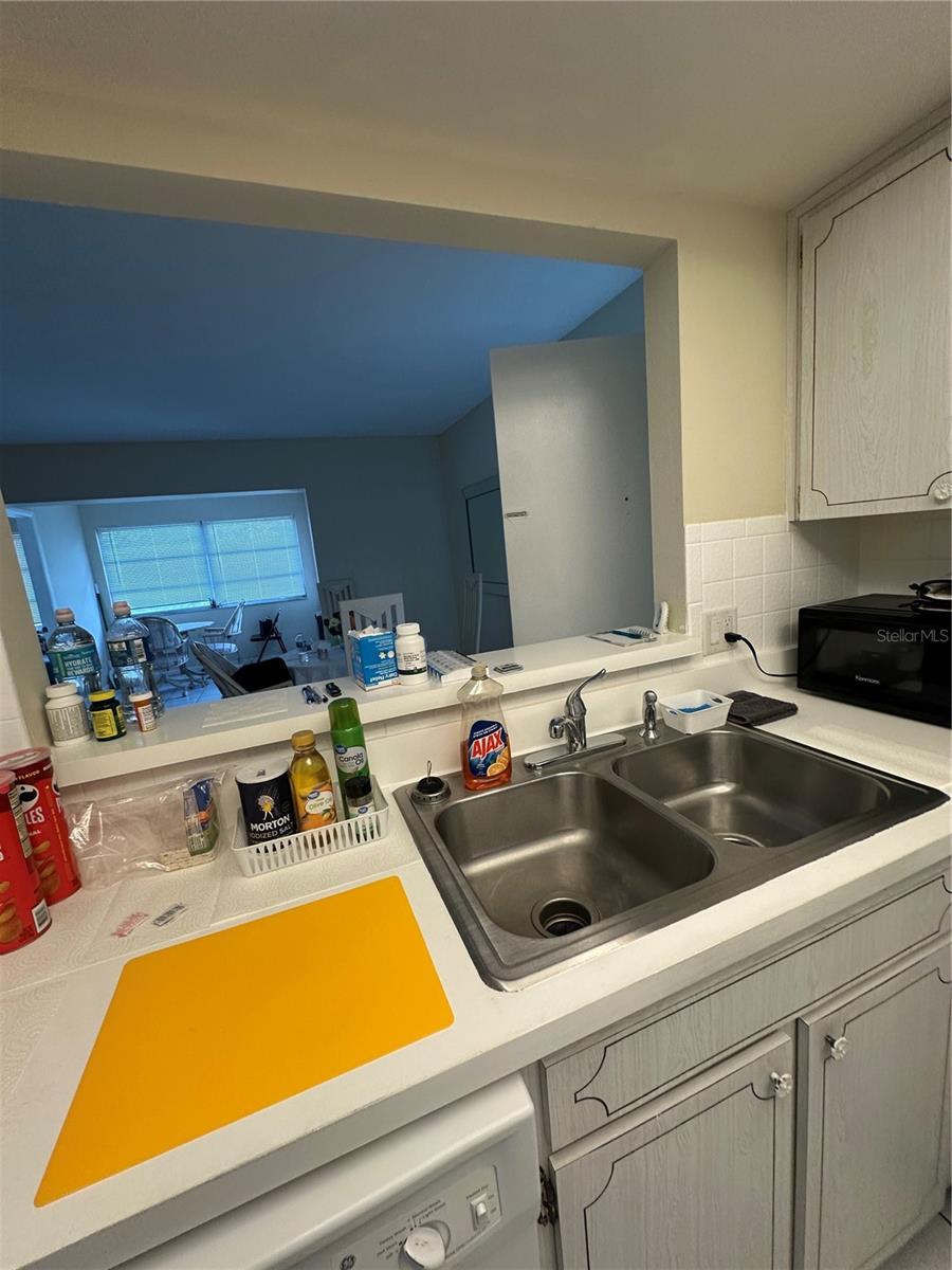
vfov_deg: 102.1
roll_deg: +5.4
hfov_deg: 85.7
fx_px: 513
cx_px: 476
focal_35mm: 14
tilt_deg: -5.3
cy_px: 635
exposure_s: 1/120
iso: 160
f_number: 2.2
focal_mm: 2.22
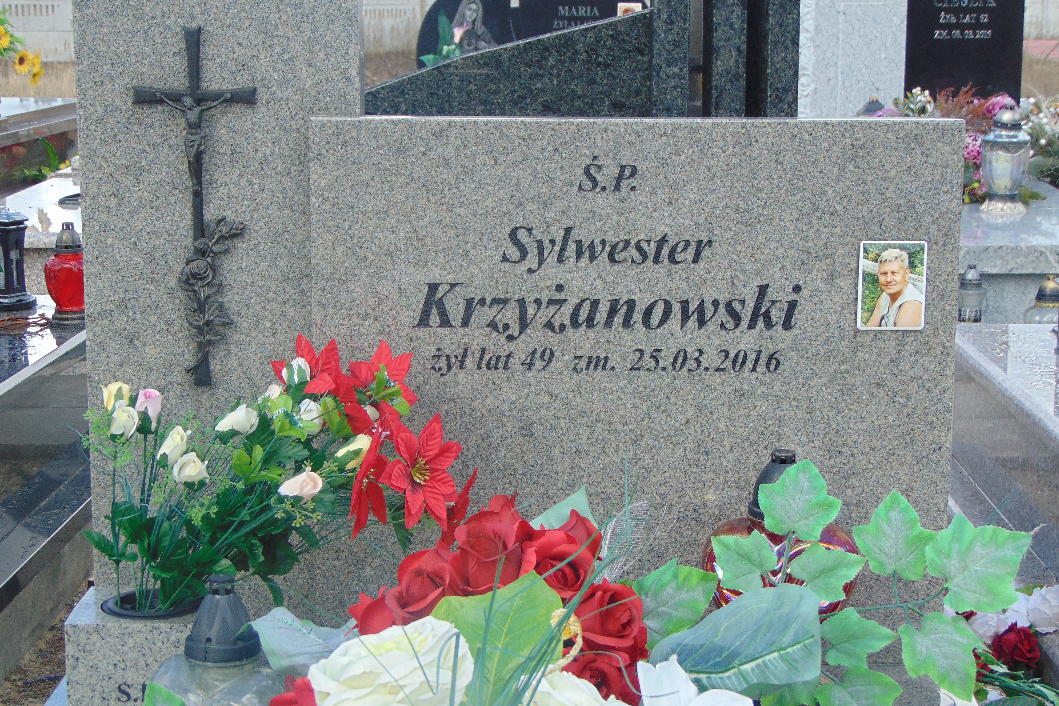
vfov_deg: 18.4
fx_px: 2177
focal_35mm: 74
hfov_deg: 27.3
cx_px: 530
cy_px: 358
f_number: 3.7
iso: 80
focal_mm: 12.8
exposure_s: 1/250
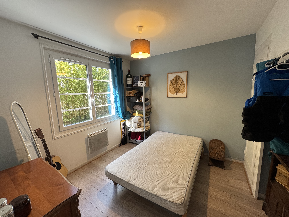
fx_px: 117
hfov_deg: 102.1
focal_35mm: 14
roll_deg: +1.5
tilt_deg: -7.9
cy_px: 108
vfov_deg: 85.7
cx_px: 144
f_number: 2.2
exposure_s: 1/100
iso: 200
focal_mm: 2.22
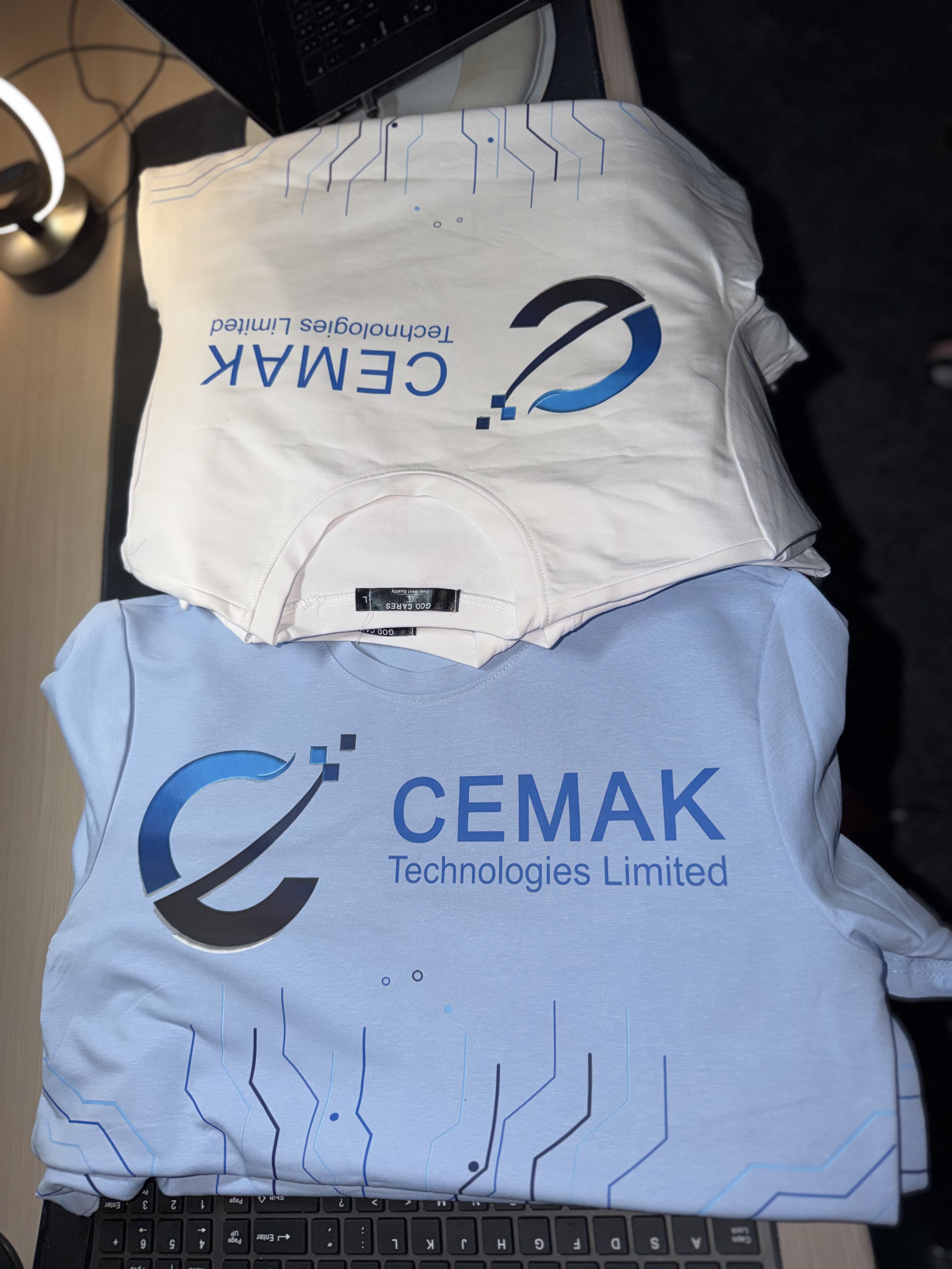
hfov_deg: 56.8
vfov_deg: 71.6
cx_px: 476
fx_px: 880
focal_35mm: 24
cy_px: 634
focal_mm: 6.76
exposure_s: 1/57
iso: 64
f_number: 1.78
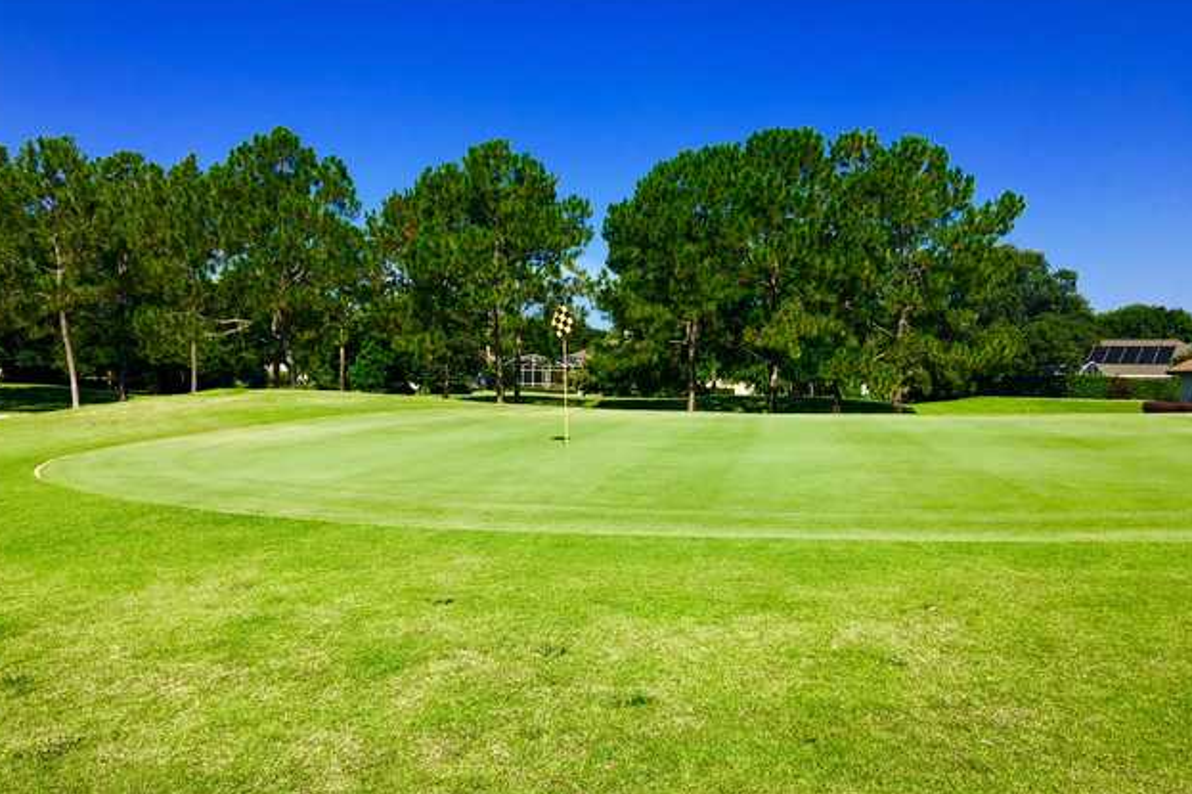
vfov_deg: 42.3
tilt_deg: -3.1
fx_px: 1026
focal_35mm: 31
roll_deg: -0.8
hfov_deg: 60.3
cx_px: 585
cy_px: 402
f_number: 2.2
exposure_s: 1/1425
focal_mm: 4.15
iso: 25
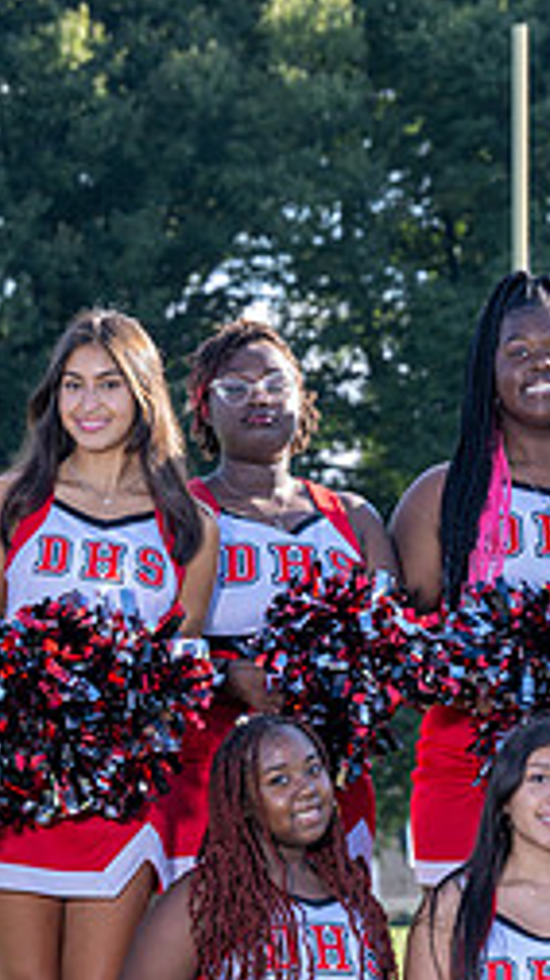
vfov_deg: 8.9
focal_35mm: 243
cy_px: 846
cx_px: 880
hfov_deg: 4.9
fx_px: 6311
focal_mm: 76
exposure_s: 1/200
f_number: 5
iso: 160
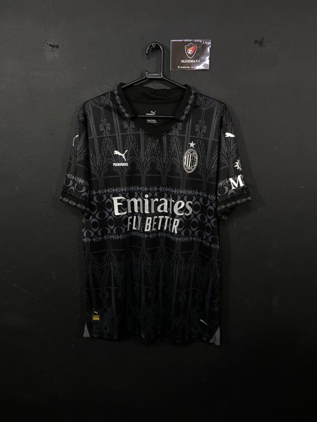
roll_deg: +0.4
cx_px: 158
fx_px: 317
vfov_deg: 67.3
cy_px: 211
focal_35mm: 26
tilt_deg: -10.3
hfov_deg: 53.1
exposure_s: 1/60
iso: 400
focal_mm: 4.25
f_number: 1.8
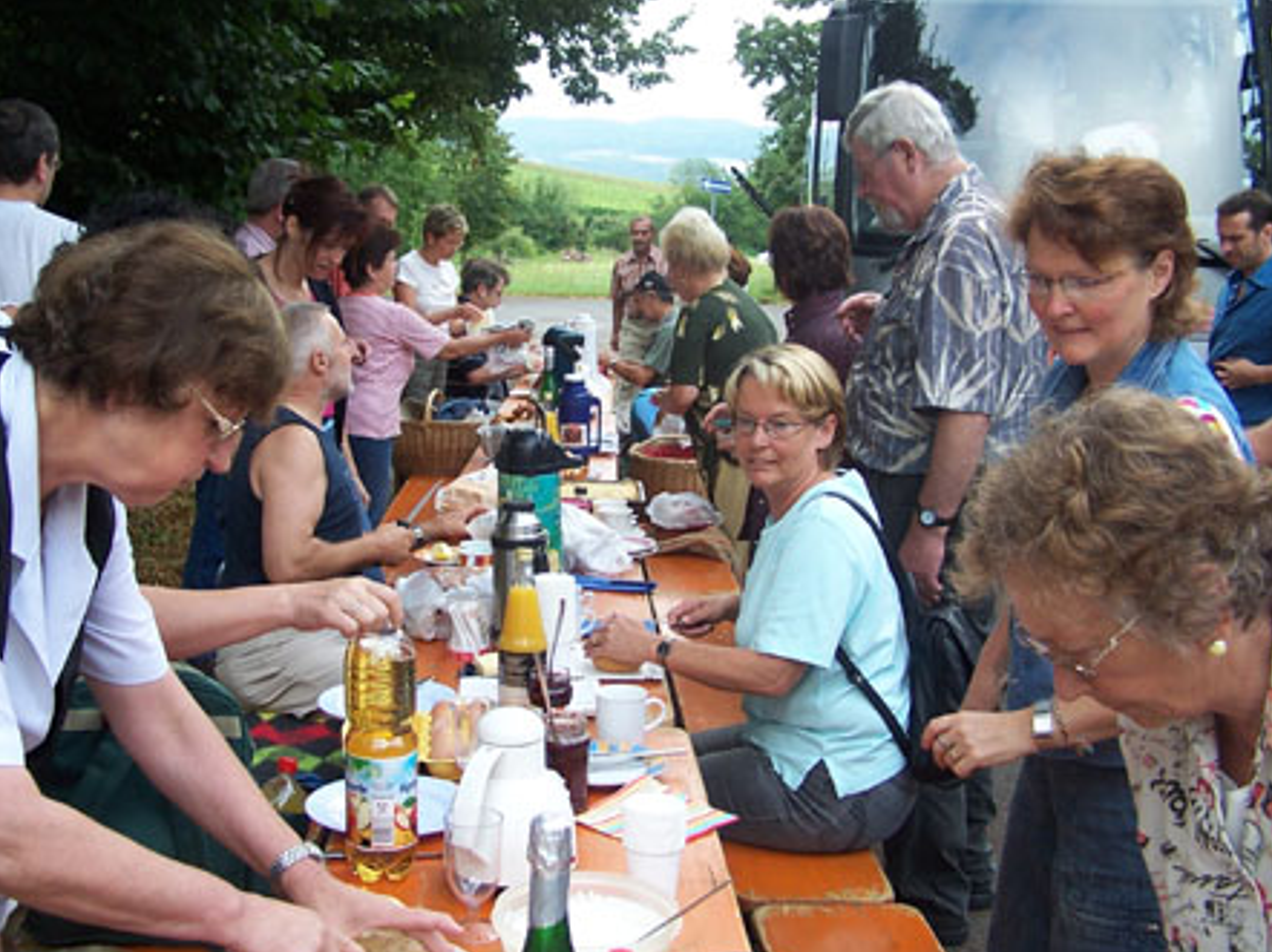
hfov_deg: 43.9
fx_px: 1579
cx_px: 599
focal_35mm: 43
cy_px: 444
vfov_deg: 33.6
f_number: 2.8
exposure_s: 1/125
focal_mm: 6.3
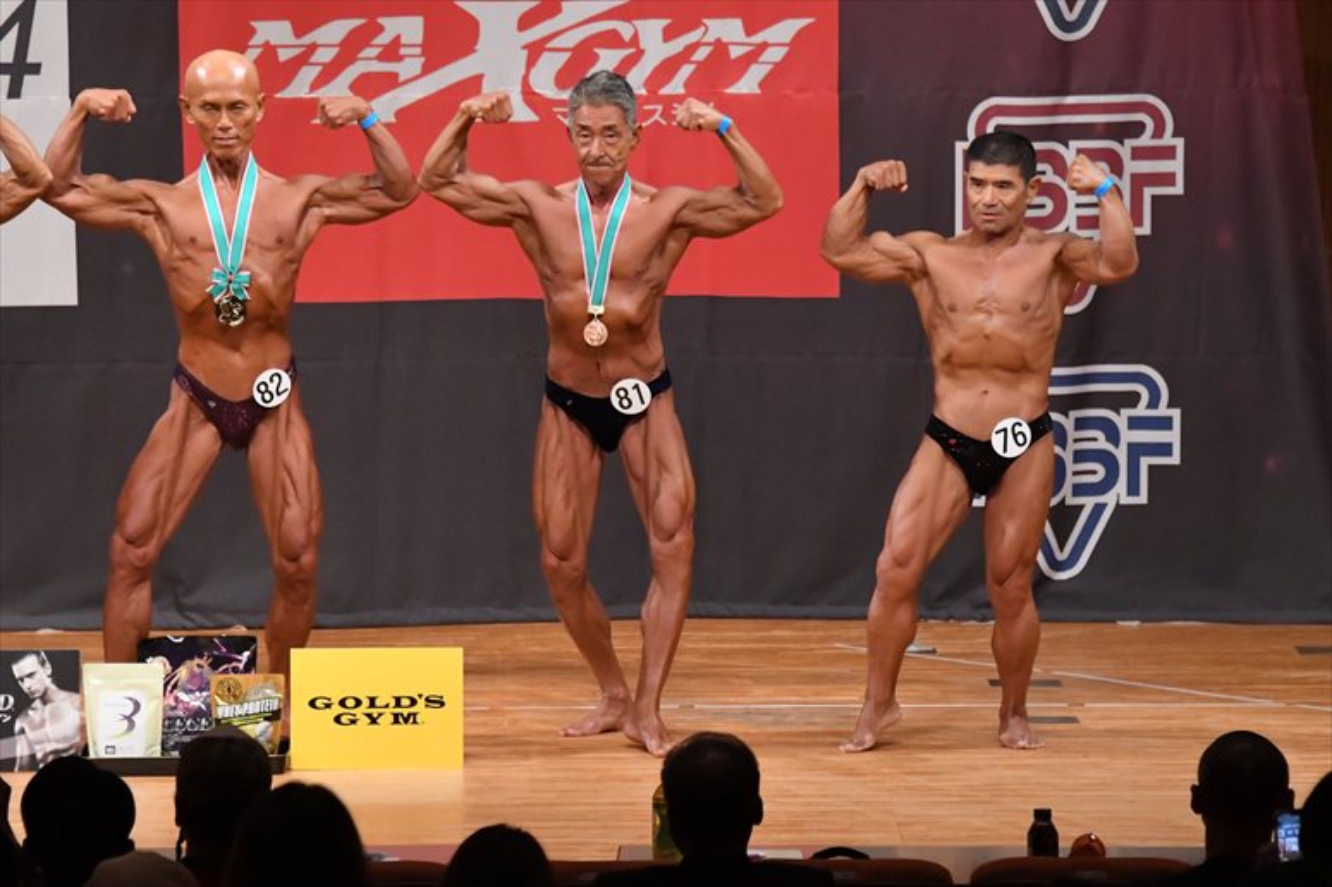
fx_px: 8876
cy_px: 444
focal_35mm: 240
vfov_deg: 5.7
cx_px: 666
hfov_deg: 8.6
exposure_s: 1/400
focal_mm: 160
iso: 8000
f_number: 5.6
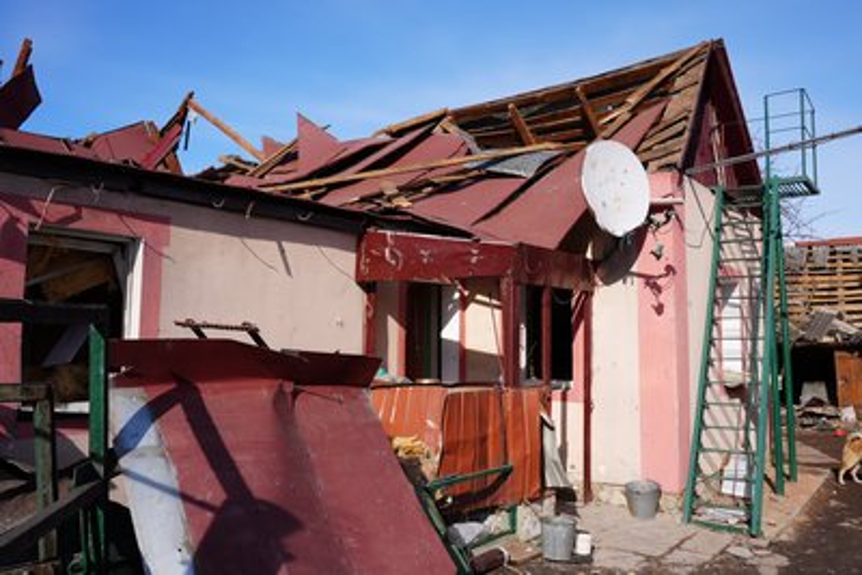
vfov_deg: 46.4
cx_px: 431
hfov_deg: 65.5
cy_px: 288
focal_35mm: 28
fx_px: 671
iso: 80
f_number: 10
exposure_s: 1/160
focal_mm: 28
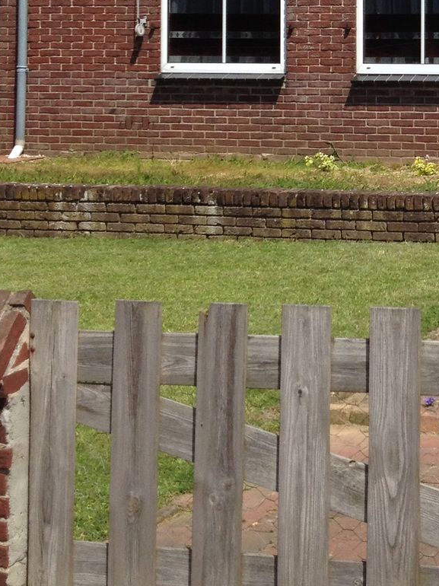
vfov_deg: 19.7
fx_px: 1641
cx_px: 527
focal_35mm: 97
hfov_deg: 14.7
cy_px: 16
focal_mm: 4.28
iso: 50
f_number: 2.4
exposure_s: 1/2123
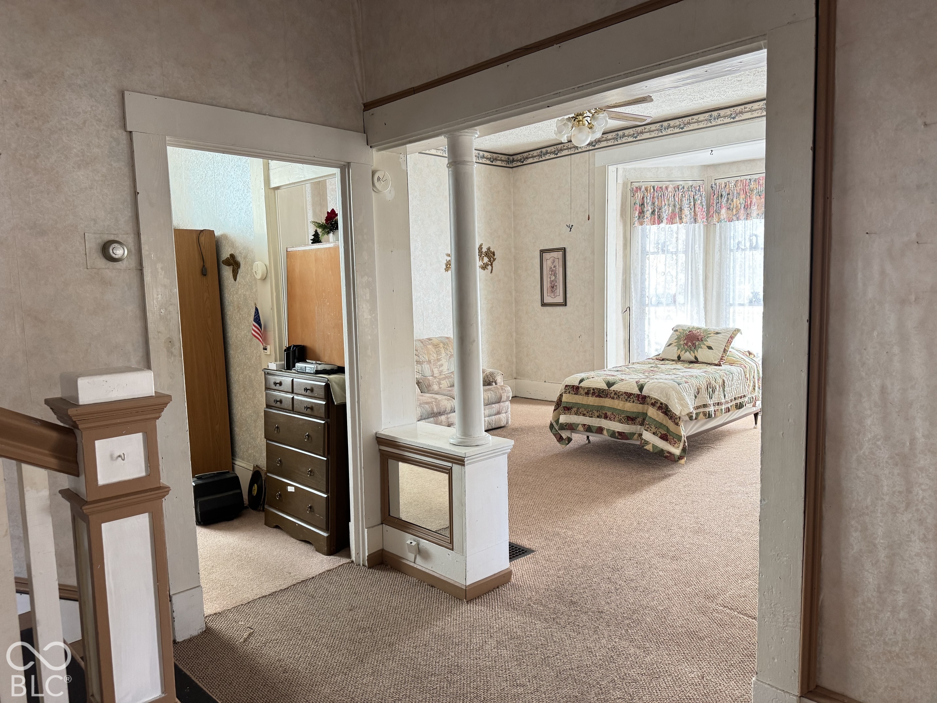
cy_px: 352
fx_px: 650
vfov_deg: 56.8
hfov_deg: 71.6
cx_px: 468
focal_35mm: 24
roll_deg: +1.8
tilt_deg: -5.7
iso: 250
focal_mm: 6.76
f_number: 1.78
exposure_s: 1/60
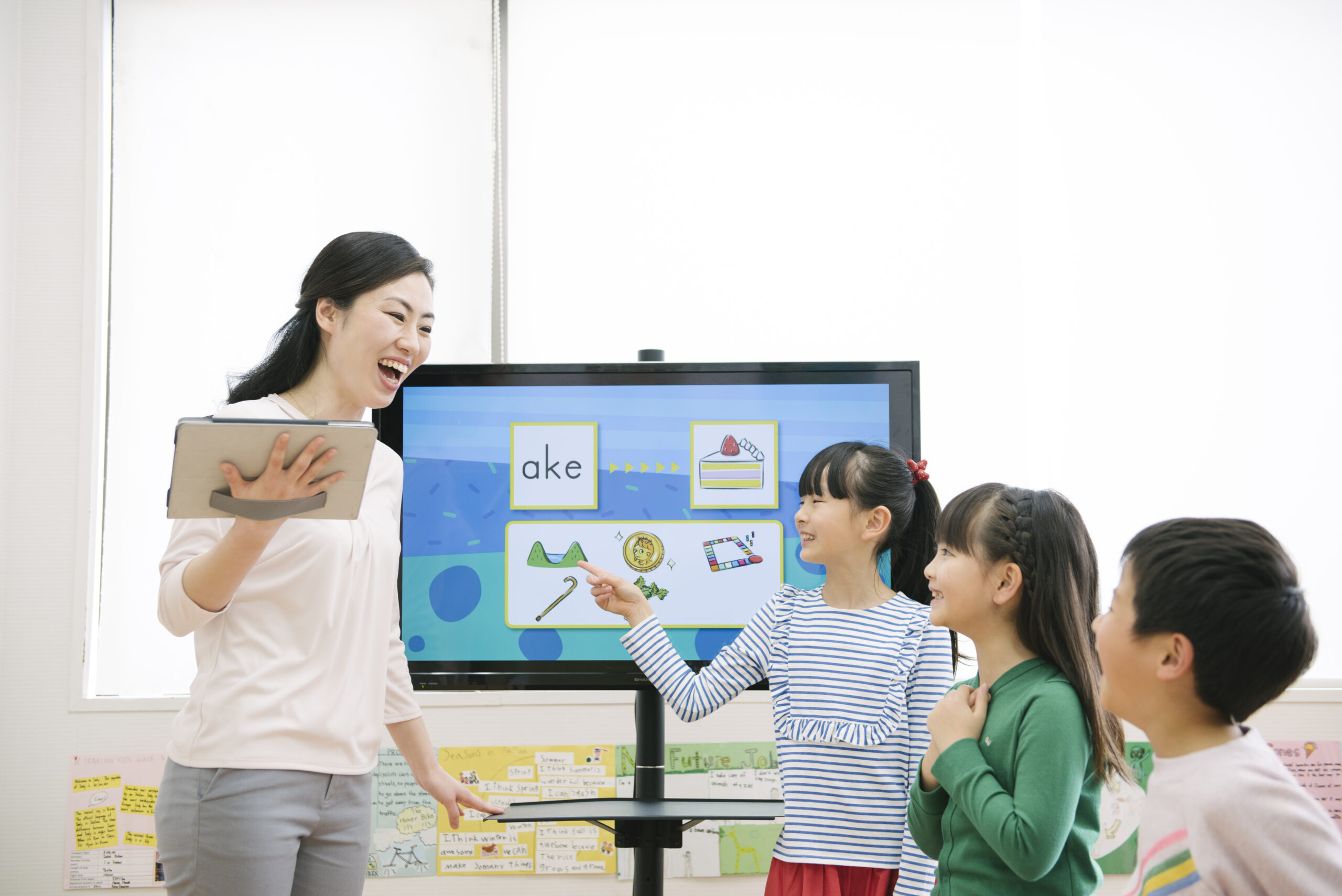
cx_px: 671
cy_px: 448
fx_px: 1790
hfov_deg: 41.1
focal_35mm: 48
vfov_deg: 28.1
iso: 400
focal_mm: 48
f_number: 4
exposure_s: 1/200
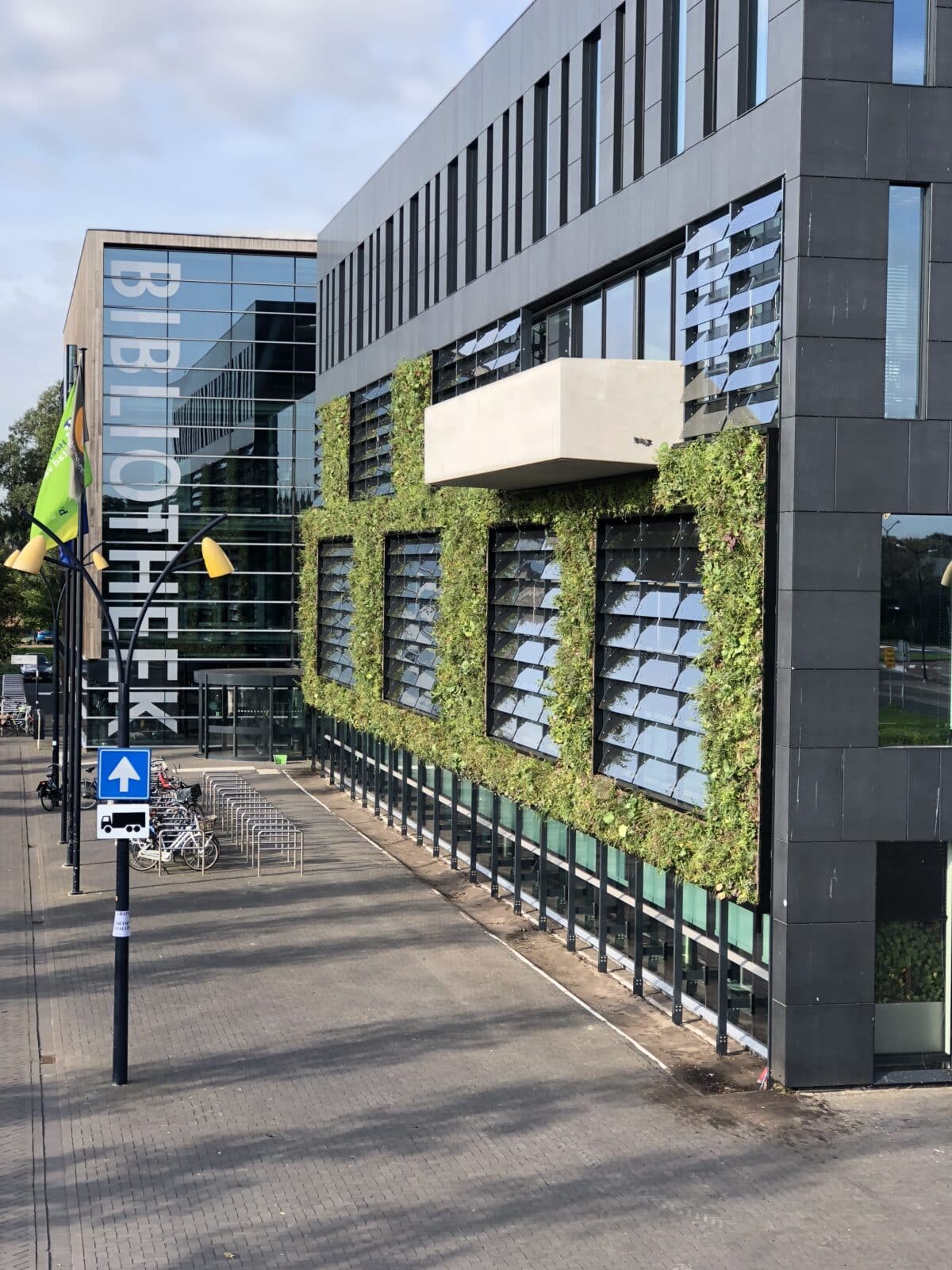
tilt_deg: -1.8
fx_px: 2090
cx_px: 476
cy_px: 635
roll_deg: +0.3
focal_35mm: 57
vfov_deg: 33.8
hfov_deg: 25.7
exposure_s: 1/162
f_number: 2.8
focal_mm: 6.6
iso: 20
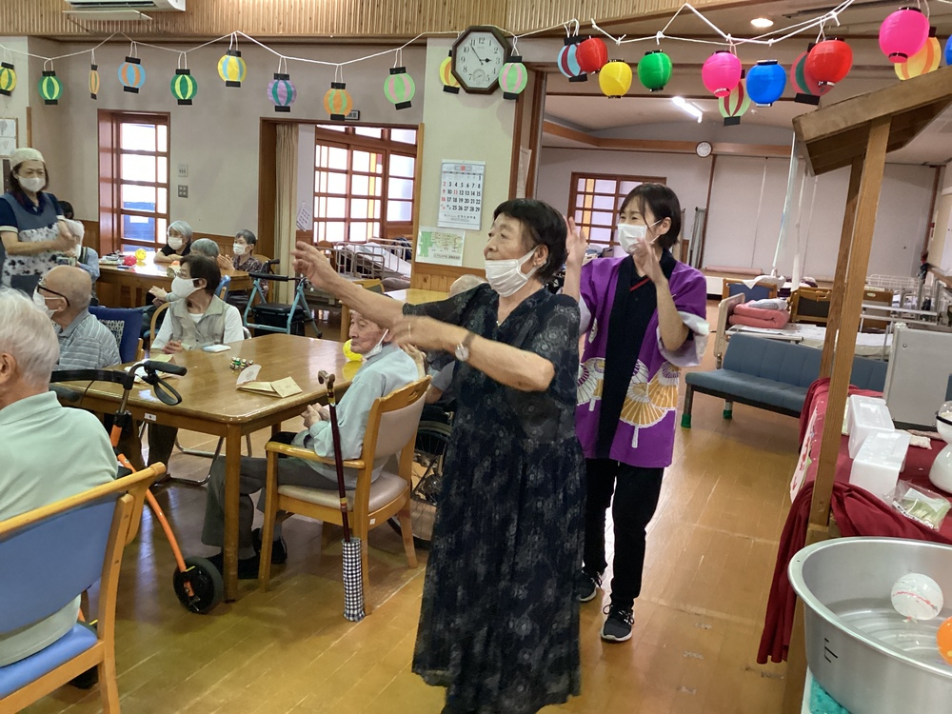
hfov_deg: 58.4
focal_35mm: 31
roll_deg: -5.2
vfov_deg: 45.4
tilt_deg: -10.7
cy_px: 357
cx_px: 476
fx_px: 853
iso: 400
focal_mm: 3.3
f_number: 2.4
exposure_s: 1/60
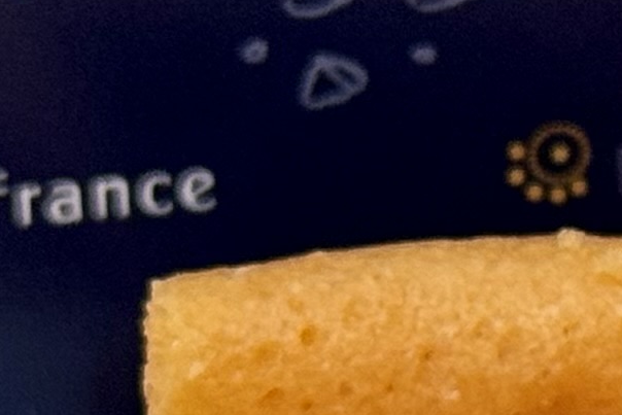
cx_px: 717
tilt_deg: -26.6
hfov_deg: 6.2
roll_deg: +3.7
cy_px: 441
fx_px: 5755
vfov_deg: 4.1
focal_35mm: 333
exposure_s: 1/54
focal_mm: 6.76
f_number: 1.78
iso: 80
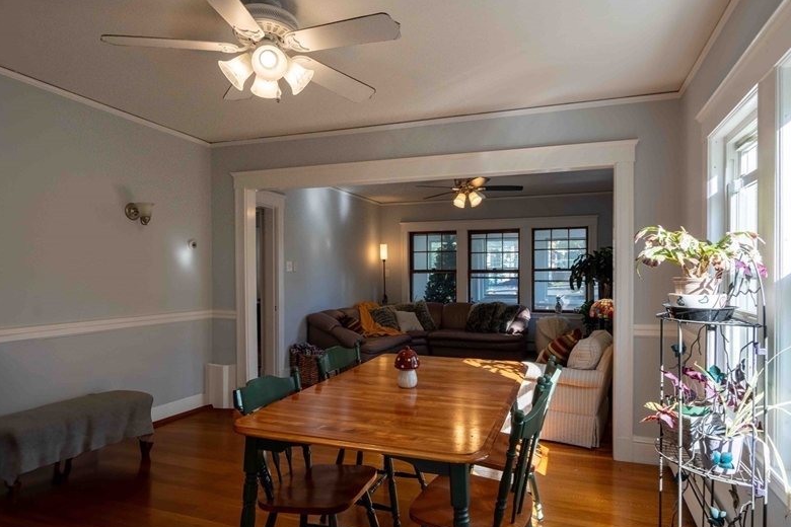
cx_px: 418
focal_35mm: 21
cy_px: 279
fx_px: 461
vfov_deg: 59.5
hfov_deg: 81.1
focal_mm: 16
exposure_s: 1/500
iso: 800
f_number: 8
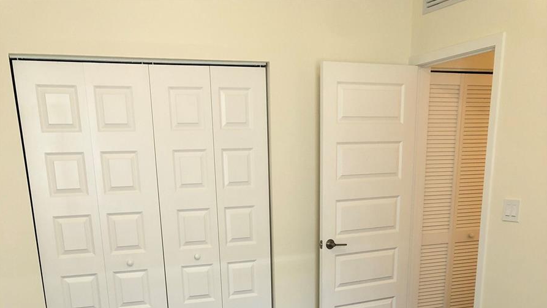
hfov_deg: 49.4
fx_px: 595
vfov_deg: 26.0
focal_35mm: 41
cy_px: 367
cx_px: 273
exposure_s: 1/30
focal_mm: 4
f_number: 1.8
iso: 40
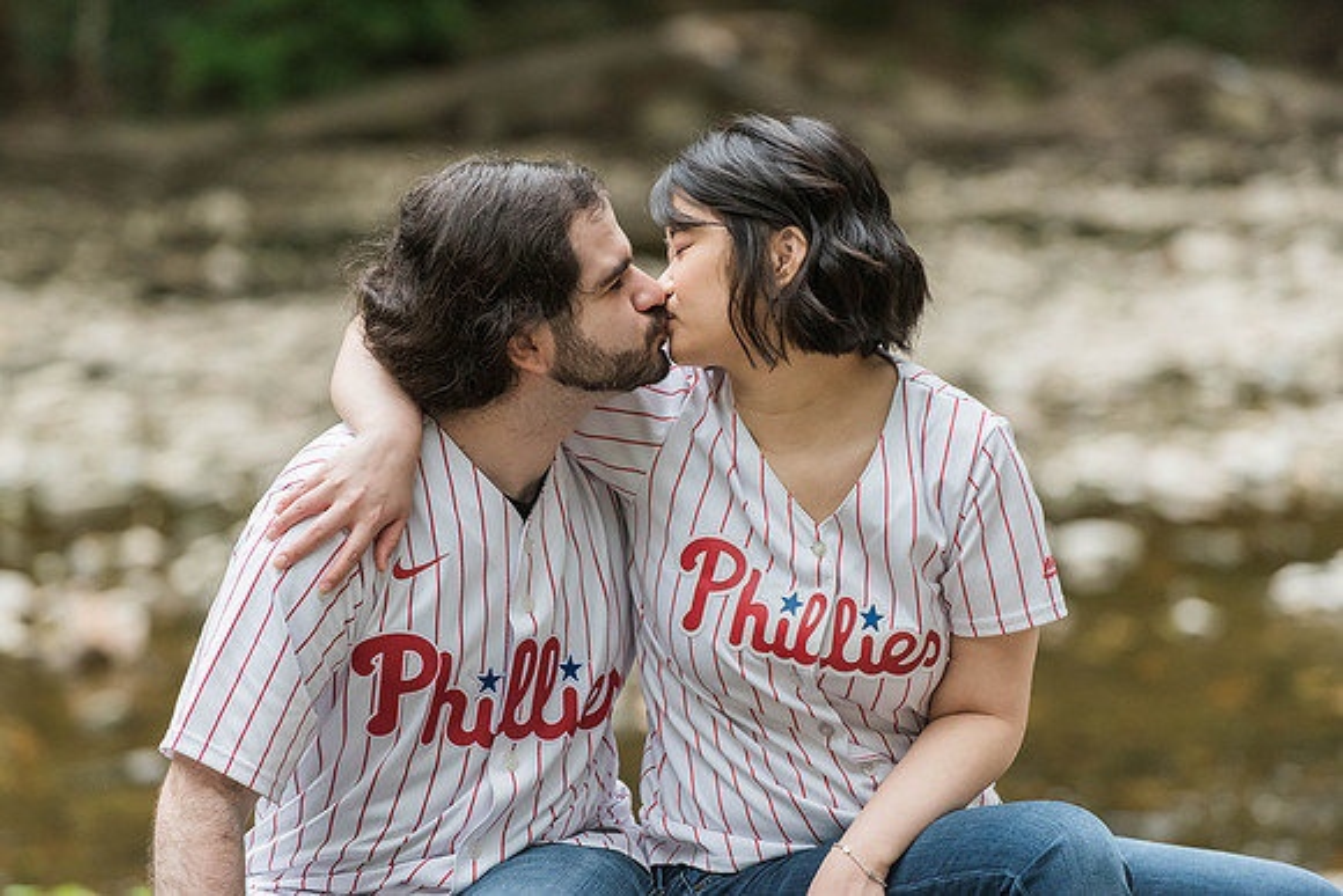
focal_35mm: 191
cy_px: 424
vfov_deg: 7.2
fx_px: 7127
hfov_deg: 10.8
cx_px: 636
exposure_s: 1/500
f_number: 4
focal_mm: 180
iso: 2000
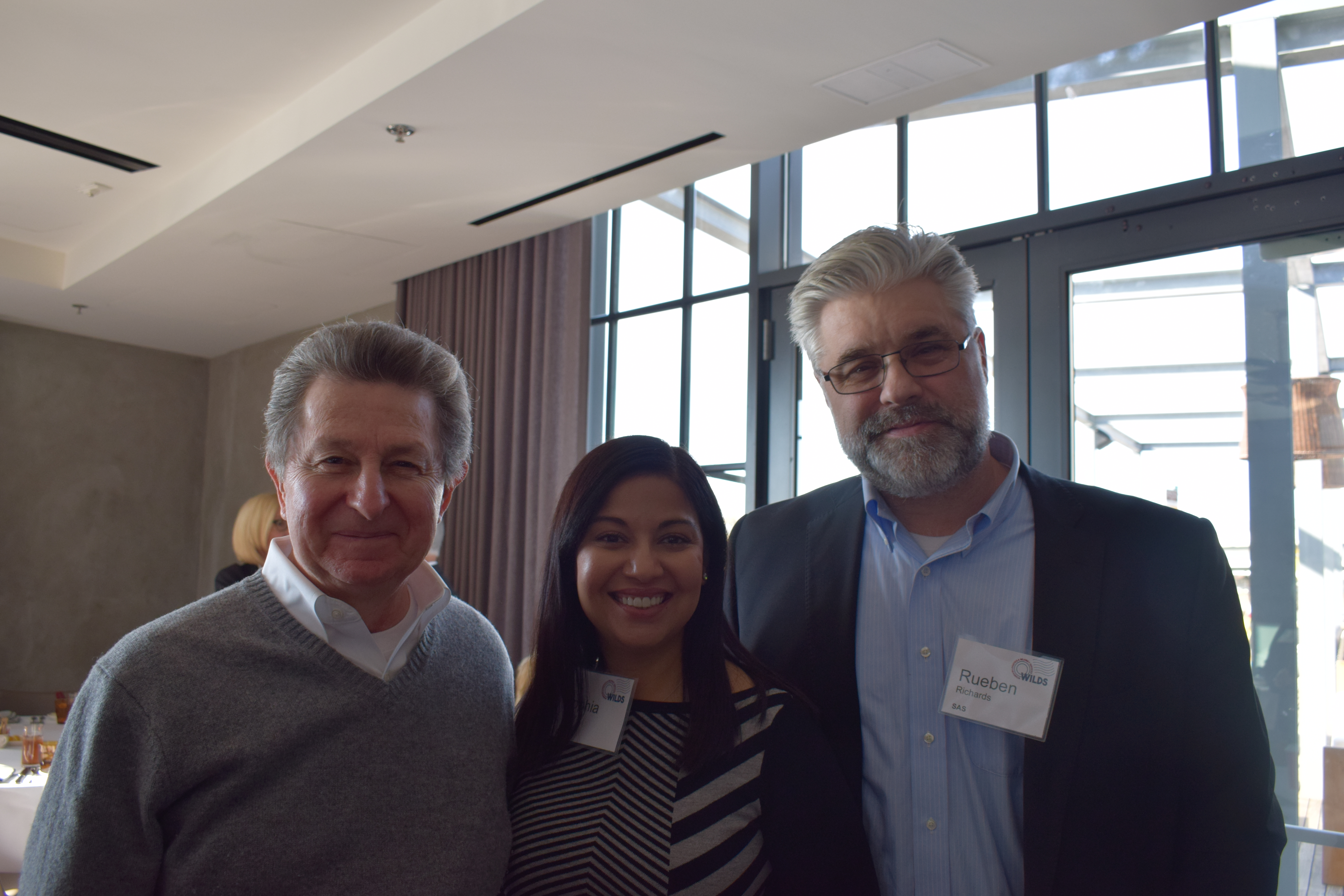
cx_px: 672
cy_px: 448
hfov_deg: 59.5
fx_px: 1176
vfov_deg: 41.7
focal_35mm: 32
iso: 400
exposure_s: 1/160
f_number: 6.3
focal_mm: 21
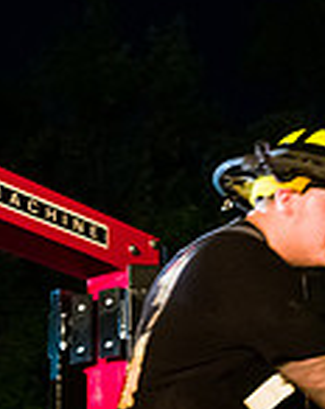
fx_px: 1219
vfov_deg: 18.4
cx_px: 182
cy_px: 433
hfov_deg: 15.2
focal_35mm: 101
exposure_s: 1/125
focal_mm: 27
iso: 6400
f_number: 3.2
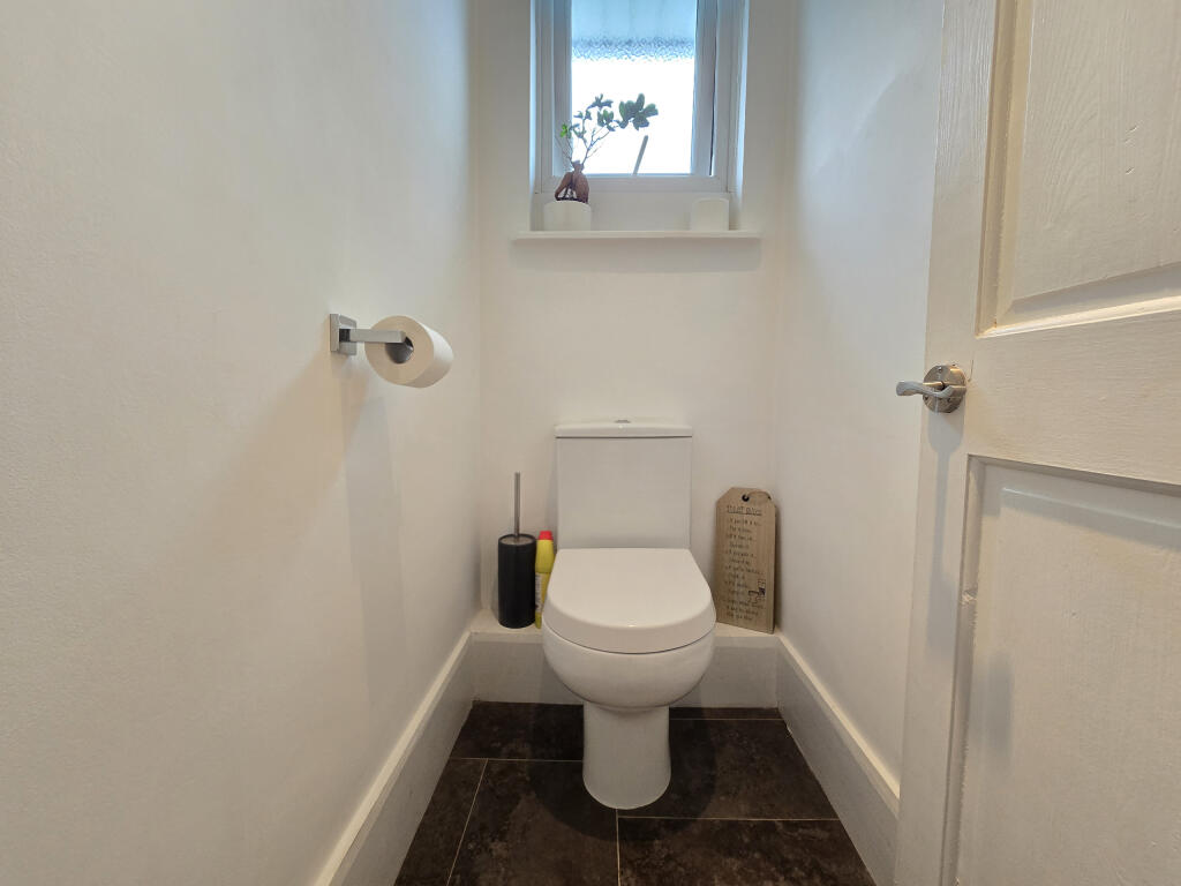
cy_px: 443
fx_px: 444
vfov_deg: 89.9
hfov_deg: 106.2
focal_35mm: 13
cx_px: 590
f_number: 2.2
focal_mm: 2.2
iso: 200
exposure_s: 1/50
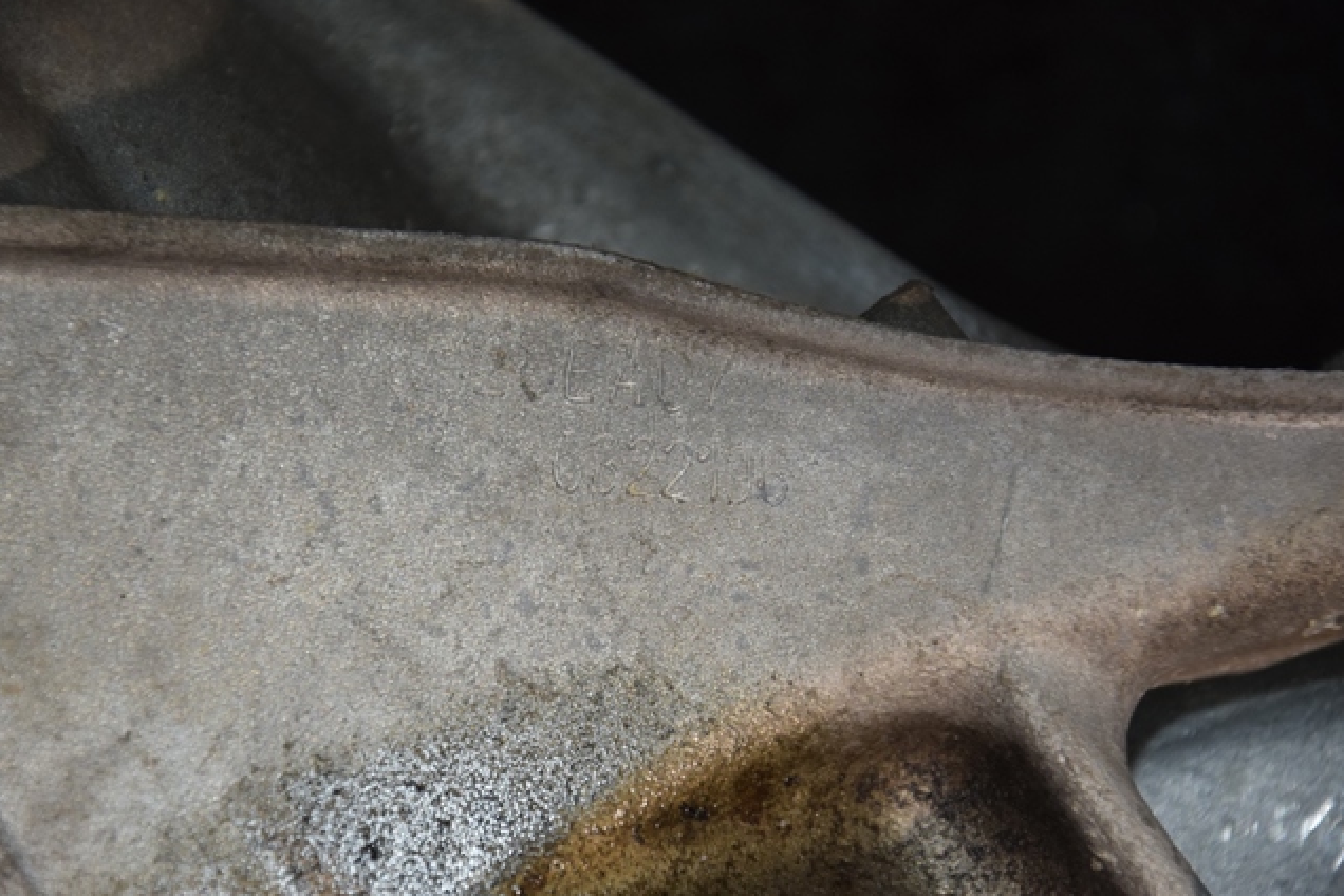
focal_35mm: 159
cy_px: 448
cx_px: 674
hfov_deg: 13.0
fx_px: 5917
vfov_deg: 8.7
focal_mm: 105
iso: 800
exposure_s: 1/60
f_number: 5.6
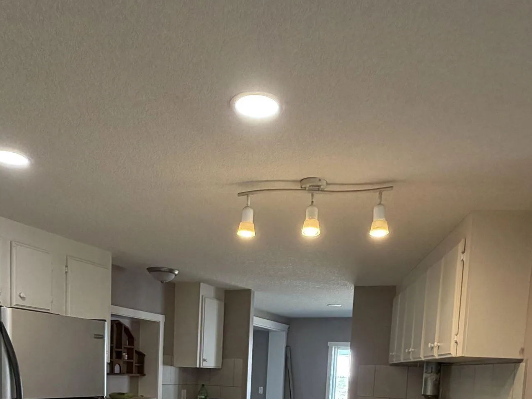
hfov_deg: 55.4
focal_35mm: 33
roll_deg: -2.8
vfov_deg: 37.5
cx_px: 263
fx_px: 507
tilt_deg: -5.9
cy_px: 415
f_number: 2.2
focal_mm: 2.22
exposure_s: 1/60
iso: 200
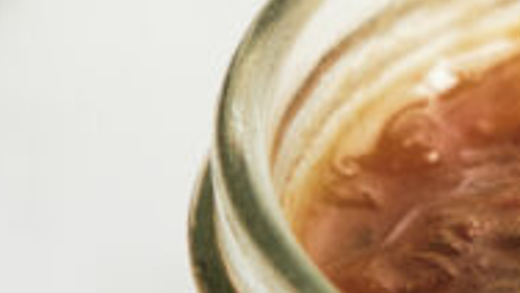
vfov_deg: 2.0
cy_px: 265
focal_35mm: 598
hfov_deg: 3.6
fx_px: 8250
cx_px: 732
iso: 200
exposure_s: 1/100
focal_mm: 70
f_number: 5.6
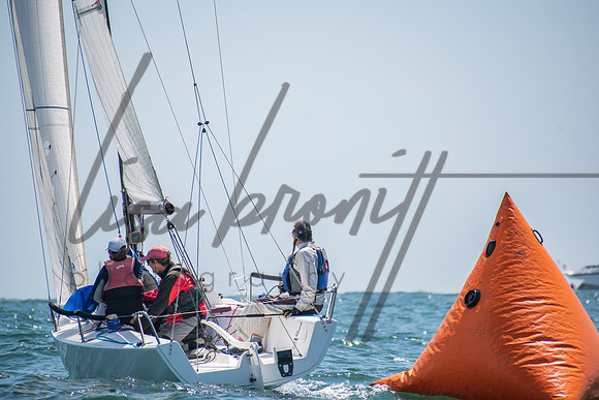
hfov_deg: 6.2
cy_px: 200
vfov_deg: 4.2
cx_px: 300
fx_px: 5492
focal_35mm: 330
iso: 200
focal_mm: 220
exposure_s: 1/800
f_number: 6.3
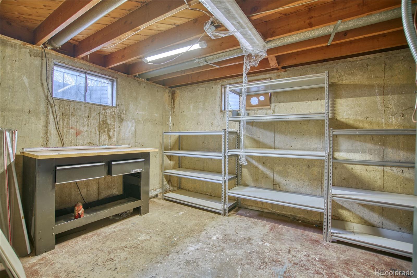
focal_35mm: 16
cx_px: 208
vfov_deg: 73.7
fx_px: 185
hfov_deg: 96.7
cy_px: 139
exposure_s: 1/13
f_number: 4
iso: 500
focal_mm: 16
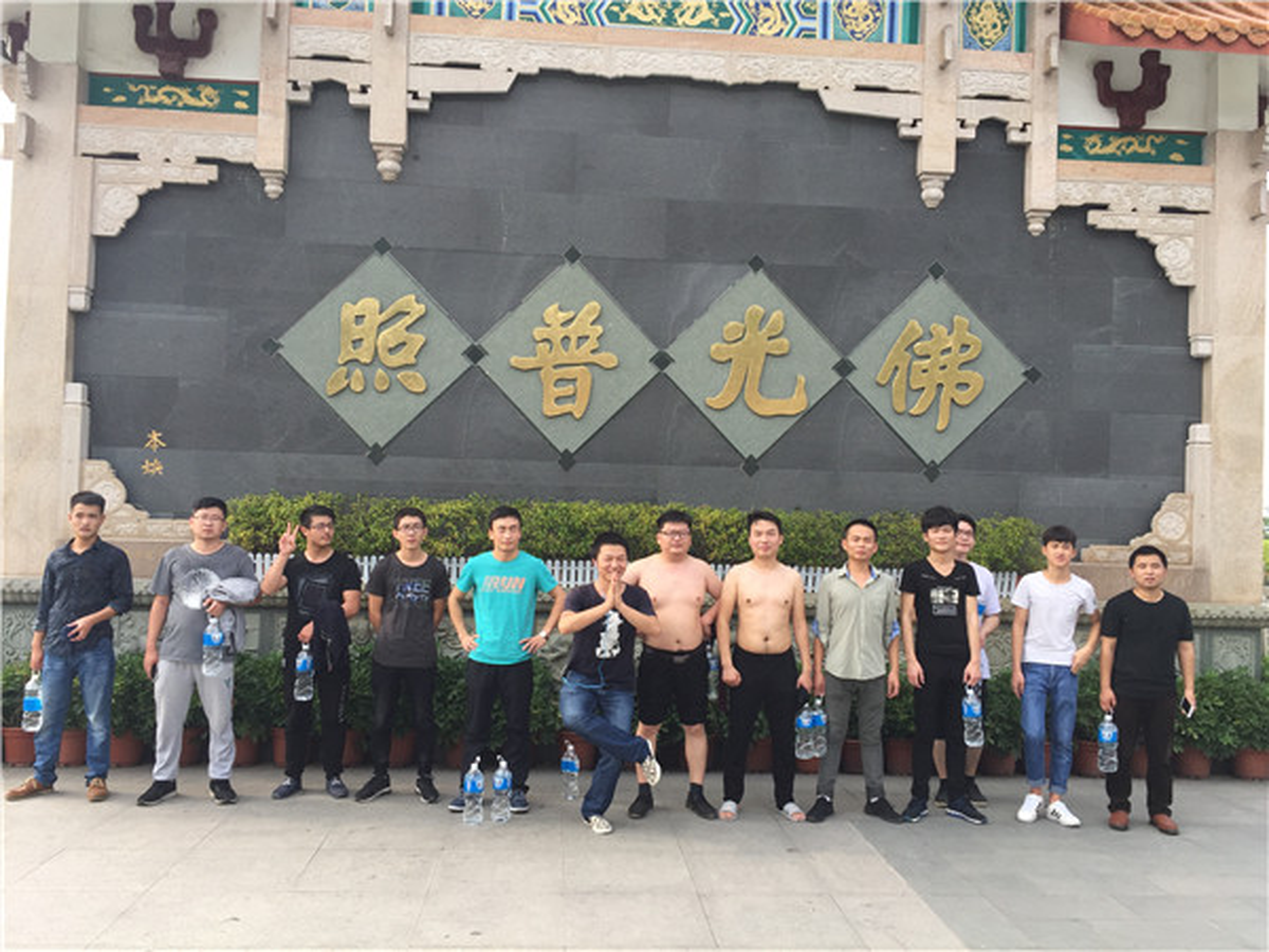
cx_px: 634
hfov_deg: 61.7
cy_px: 476
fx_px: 1063
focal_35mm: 29
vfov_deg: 48.2
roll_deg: -2.7
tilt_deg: +2.1
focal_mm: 4.15
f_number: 2.2
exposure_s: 1/573
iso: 32
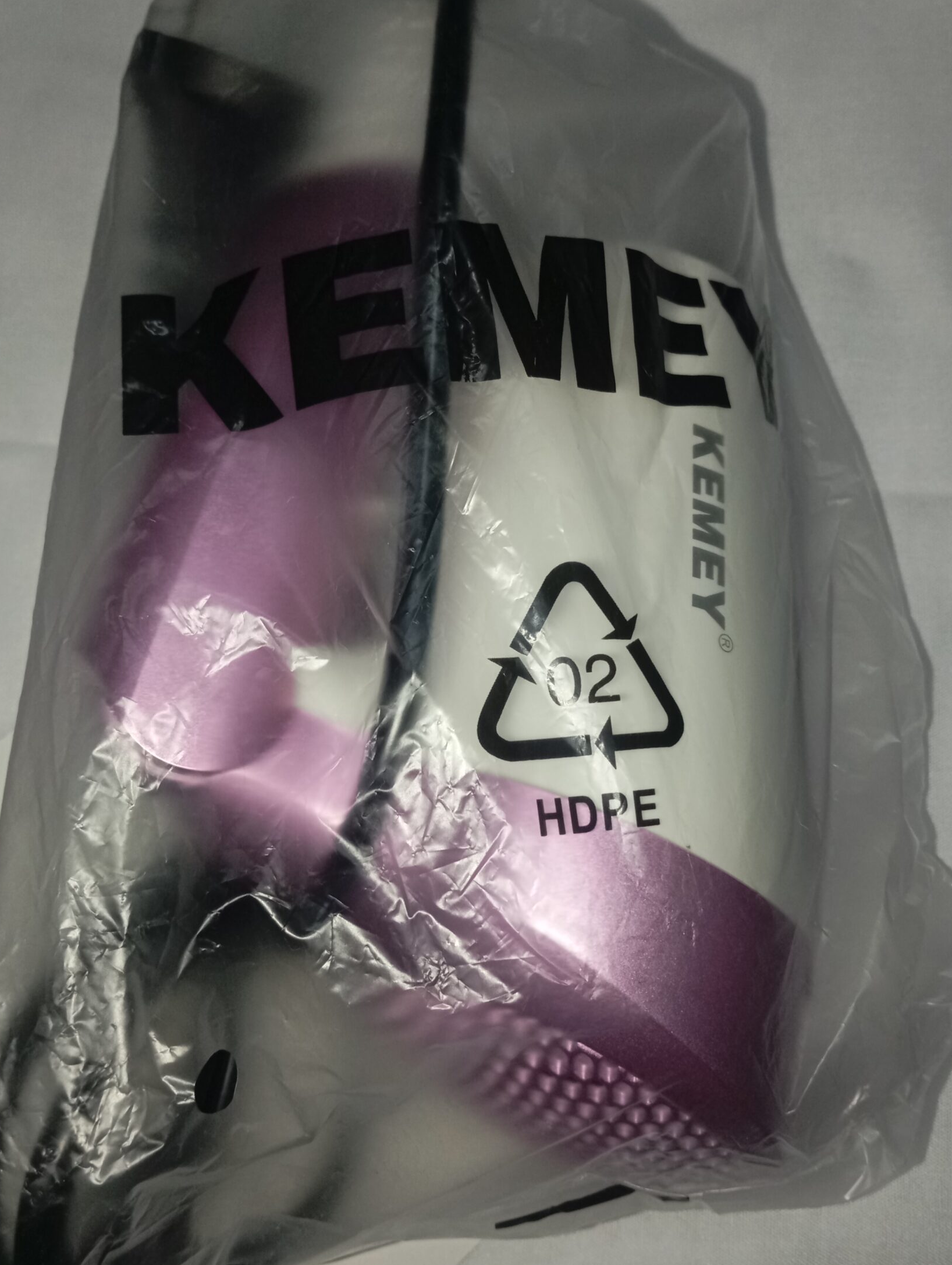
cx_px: 497
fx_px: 1207
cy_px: 649
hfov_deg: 43.0
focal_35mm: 33
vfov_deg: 55.3
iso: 567
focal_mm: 4.22
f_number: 1.8
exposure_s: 1/50
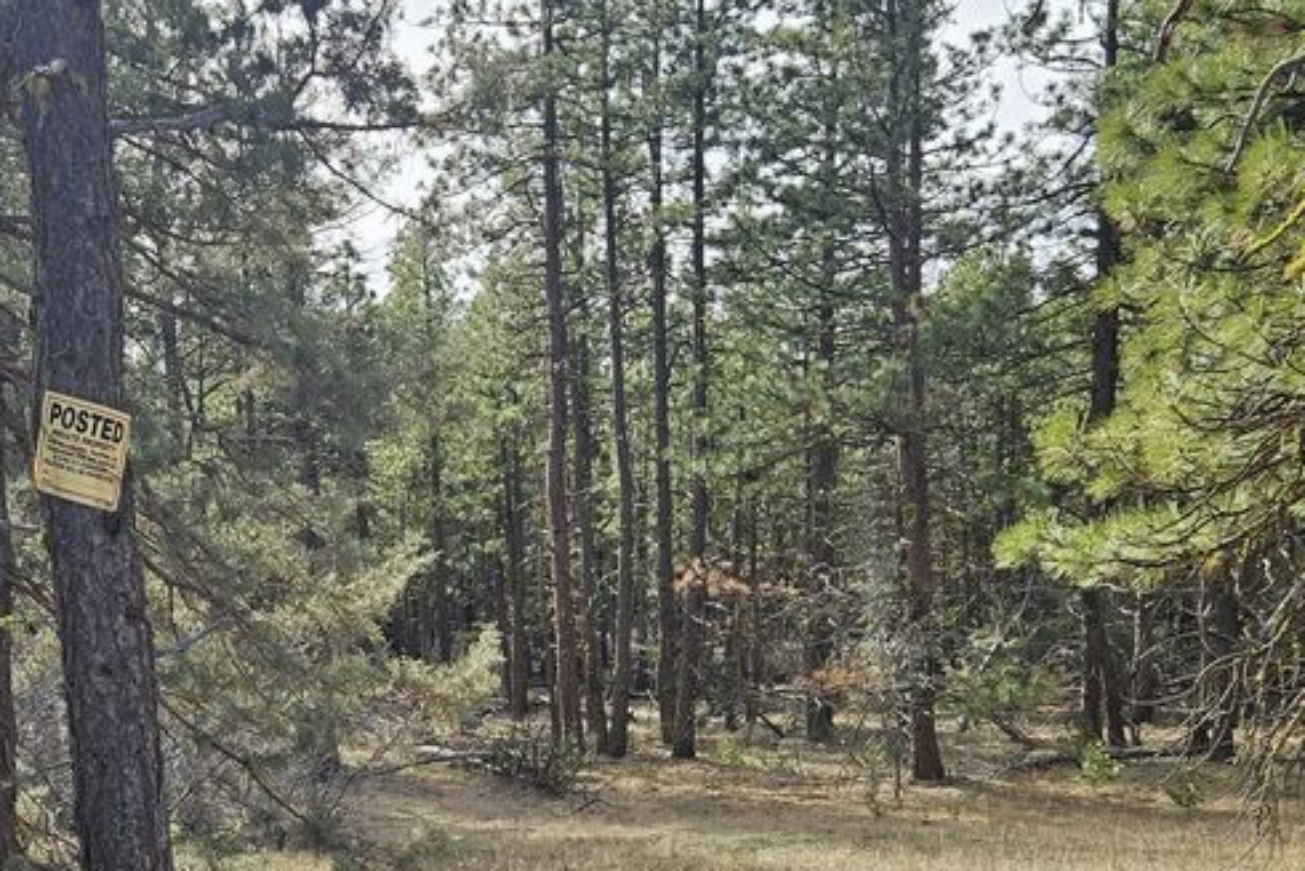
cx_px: 533
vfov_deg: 26.4
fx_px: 1813
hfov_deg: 39.4
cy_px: 714
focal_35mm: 50
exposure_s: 1/621
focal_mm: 5.4
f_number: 1.8
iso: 25
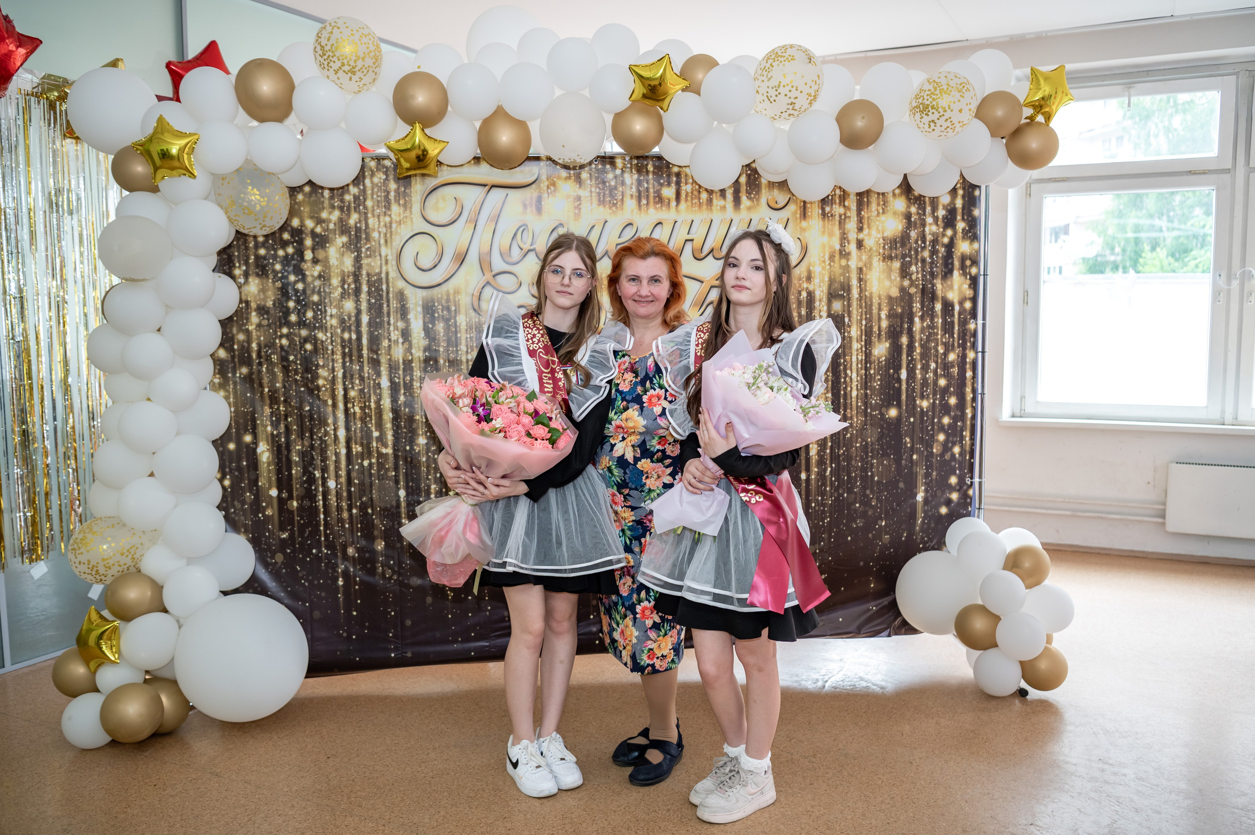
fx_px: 1059
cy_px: 417
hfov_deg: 61.3
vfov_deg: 43.0
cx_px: 632
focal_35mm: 30
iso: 400
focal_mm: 30
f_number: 2.8
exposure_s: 1/200
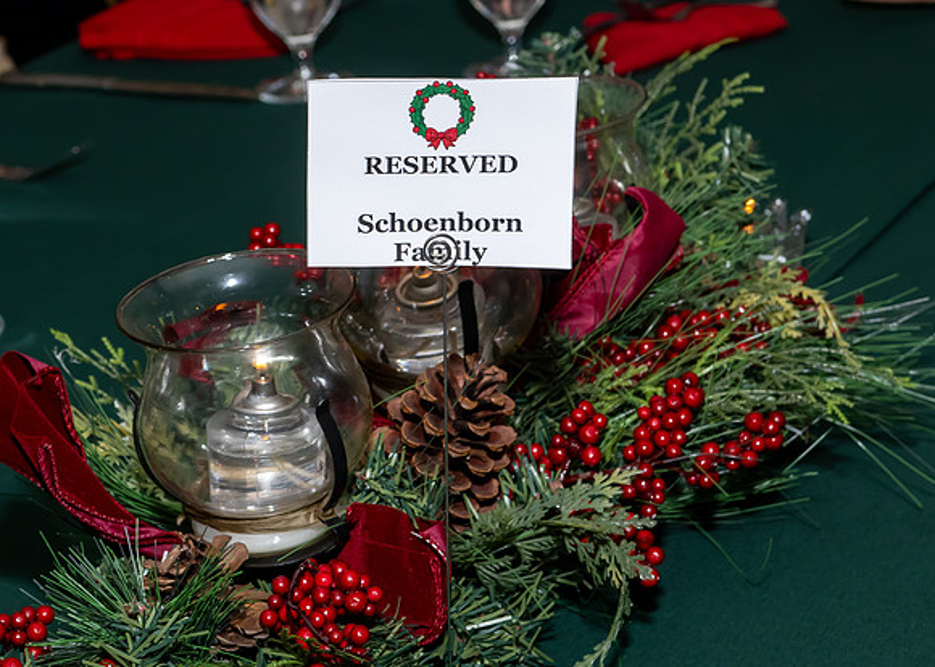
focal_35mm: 111
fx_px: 2951
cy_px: 236
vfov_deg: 12.9
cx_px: 434
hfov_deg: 18.0
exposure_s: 1/250
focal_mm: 55
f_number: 8
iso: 640
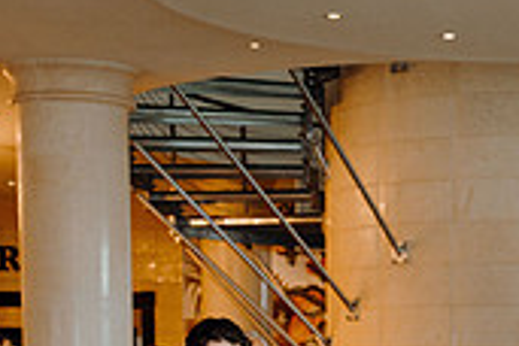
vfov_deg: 10.9
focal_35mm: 119
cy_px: 572
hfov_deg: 16.9
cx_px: 504
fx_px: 1715
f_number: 2.8
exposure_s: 1/250
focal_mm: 35
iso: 1000
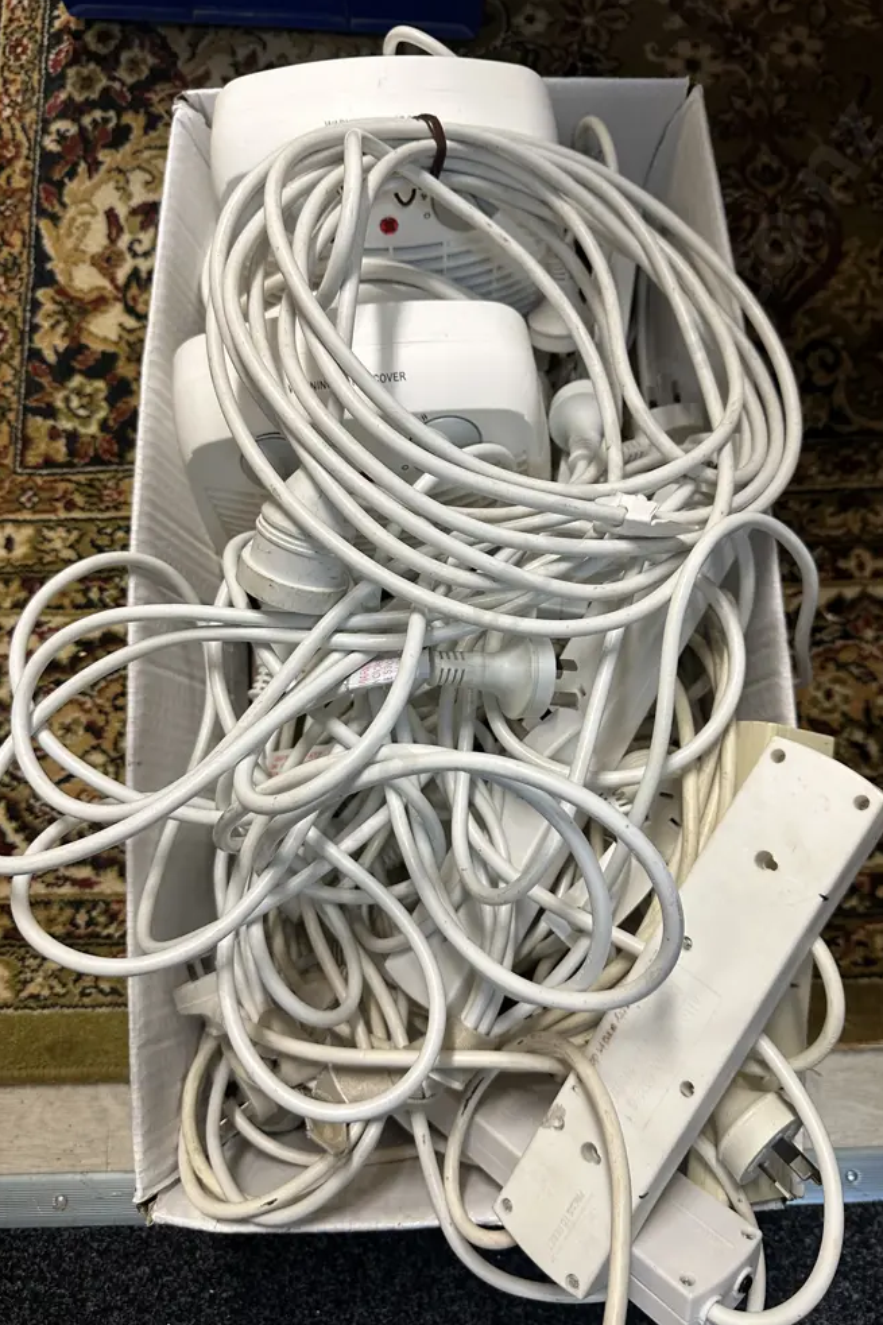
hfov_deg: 49.5
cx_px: 457
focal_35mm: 26
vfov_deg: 69.4
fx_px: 957
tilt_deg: -78.0
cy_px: 667
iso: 200
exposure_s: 1/100
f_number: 1.78
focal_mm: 6.86
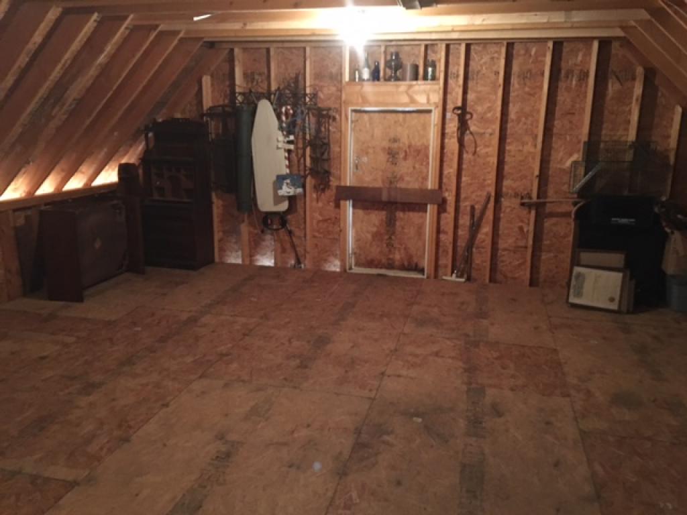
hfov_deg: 61.7
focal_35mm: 29
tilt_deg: -13.9
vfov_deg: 48.2
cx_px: 344
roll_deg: -0.2
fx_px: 576
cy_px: 258
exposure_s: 1/15
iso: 400
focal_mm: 4.15
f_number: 2.2
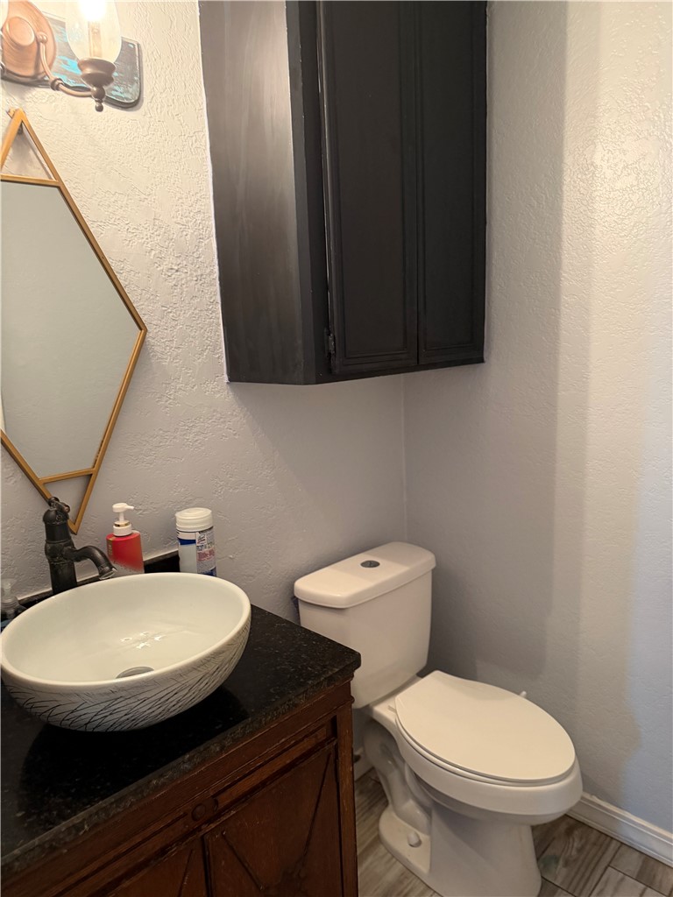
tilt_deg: -11.3
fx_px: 622
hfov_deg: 56.8
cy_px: 448
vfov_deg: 71.6
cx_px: 336
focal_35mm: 24
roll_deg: +2.1
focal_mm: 6.76
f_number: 1.78
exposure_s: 1/60
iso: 400
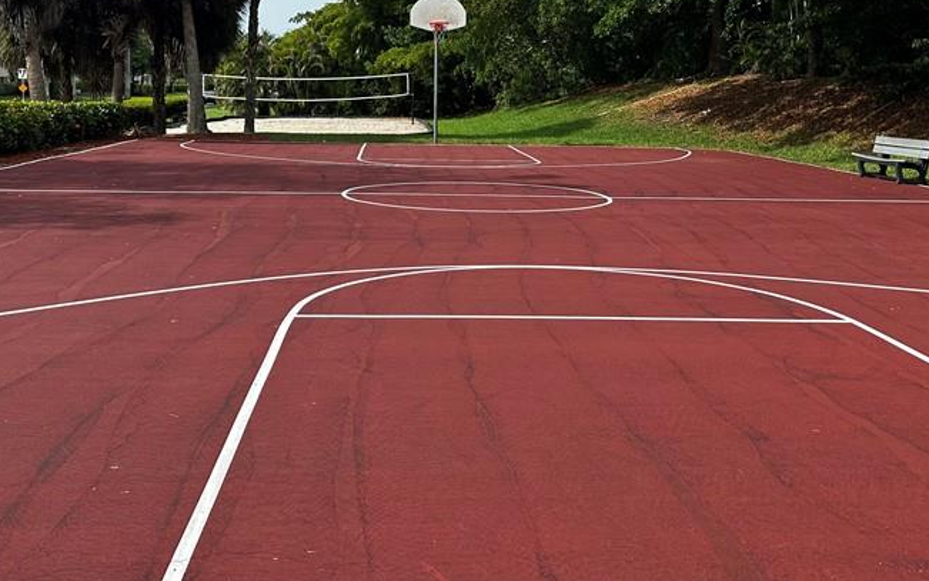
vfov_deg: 31.6
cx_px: 452
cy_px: 163
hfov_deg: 49.3
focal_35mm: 40
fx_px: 1013
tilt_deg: -4.0
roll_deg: -0.9
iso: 80
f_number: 1.78
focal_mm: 6.86
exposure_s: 1/2155
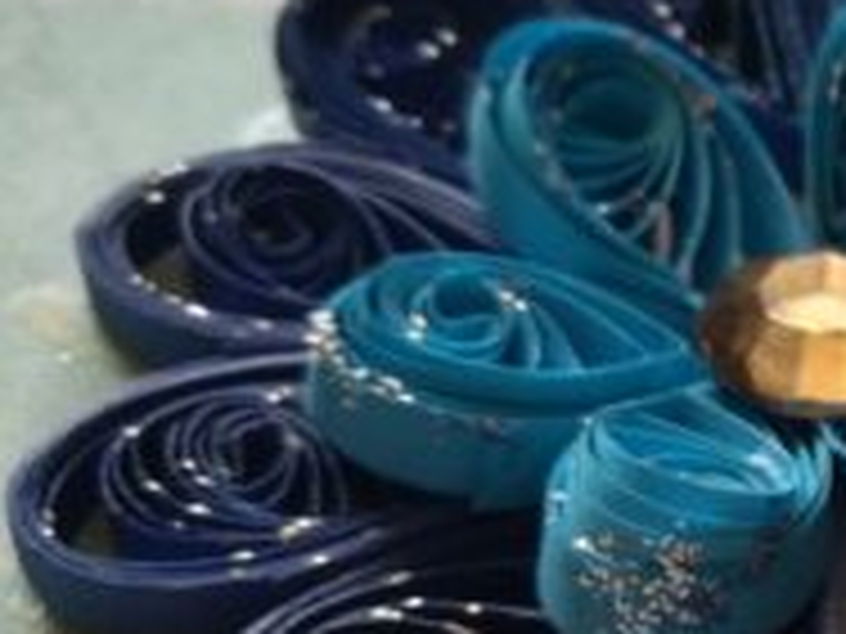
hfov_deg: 20.2
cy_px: 387
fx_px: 2028
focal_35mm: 83
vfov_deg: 17.8
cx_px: 1274
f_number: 2.2
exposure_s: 1/30
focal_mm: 3.83
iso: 80
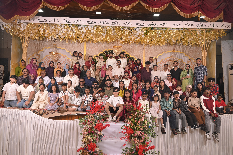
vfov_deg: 45.6
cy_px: 78
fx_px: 184
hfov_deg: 64.6
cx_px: 116
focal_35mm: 28
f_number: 4.5
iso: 800
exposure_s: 1/200
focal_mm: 28.5
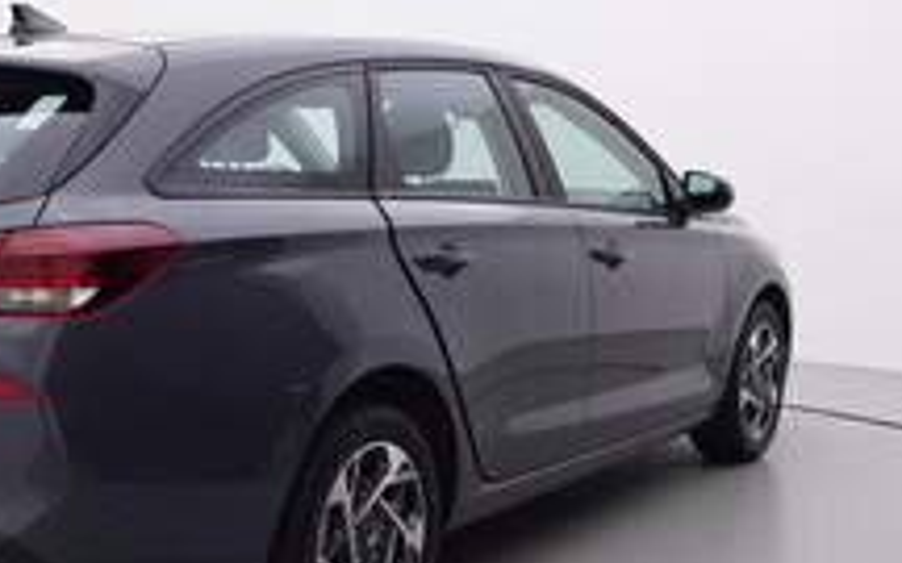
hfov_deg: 34.8
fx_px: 1433
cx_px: 345
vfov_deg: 22.2
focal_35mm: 58
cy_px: 361
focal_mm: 15
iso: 200
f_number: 5
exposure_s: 1/80
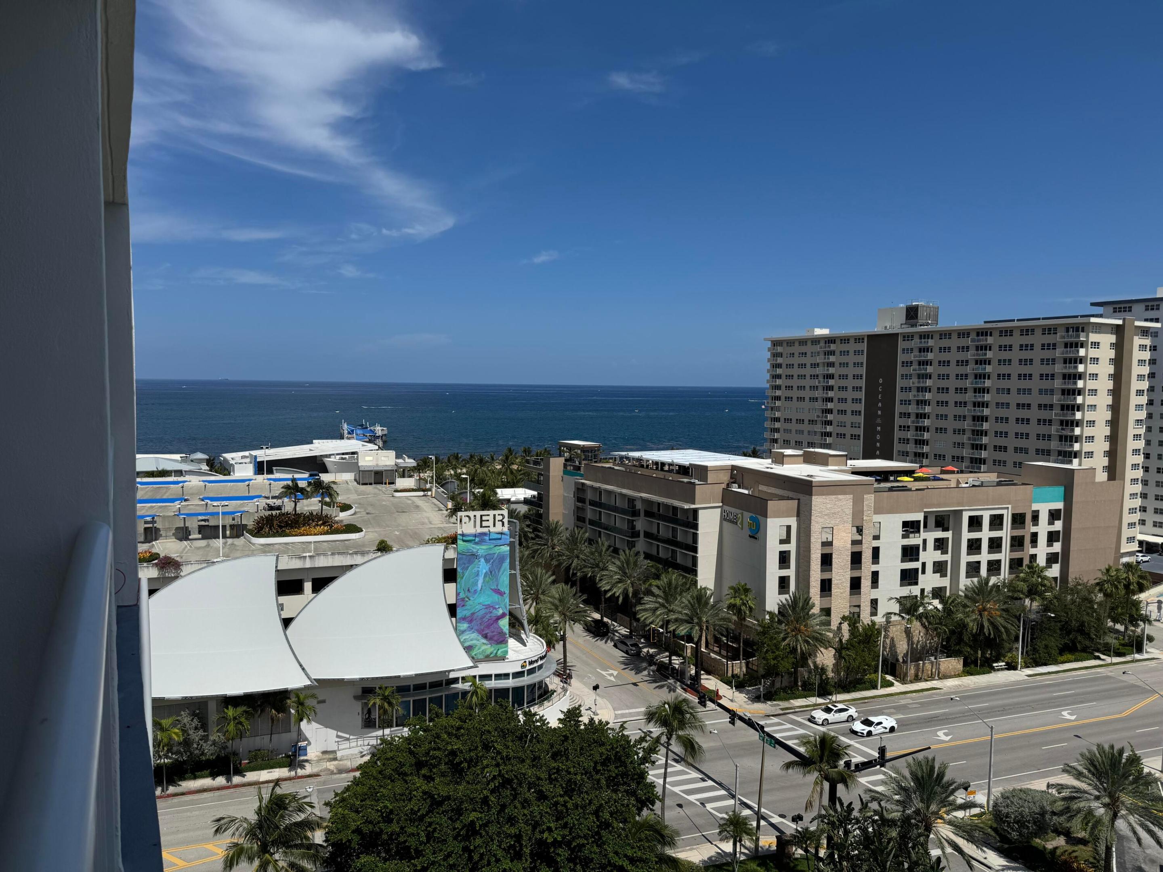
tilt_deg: -3.9
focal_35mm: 24
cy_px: 436
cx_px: 582
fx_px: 806
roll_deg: -0.7
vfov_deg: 56.8
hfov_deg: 71.6
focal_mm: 6.76
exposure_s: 1/10417
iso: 80
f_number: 1.78
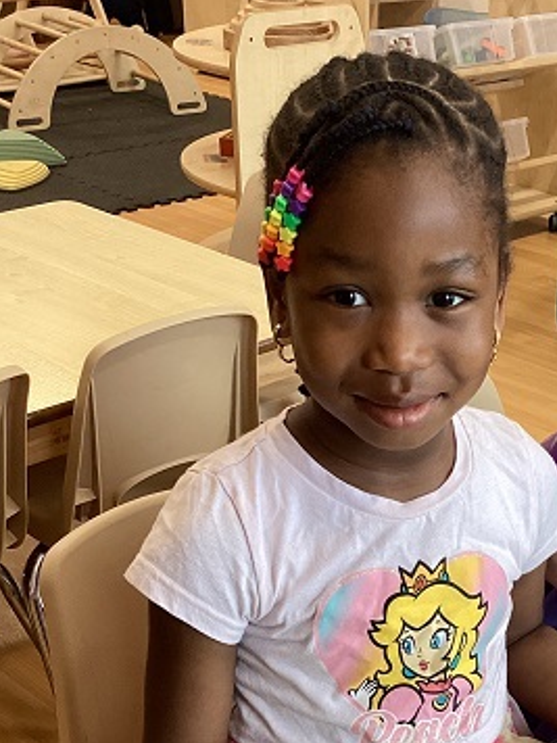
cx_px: 453
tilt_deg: -35.2
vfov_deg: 31.6
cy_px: 670
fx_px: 1244
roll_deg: -2.7
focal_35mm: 58
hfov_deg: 24.8
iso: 160
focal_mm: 3.3
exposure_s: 1/60
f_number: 2.4
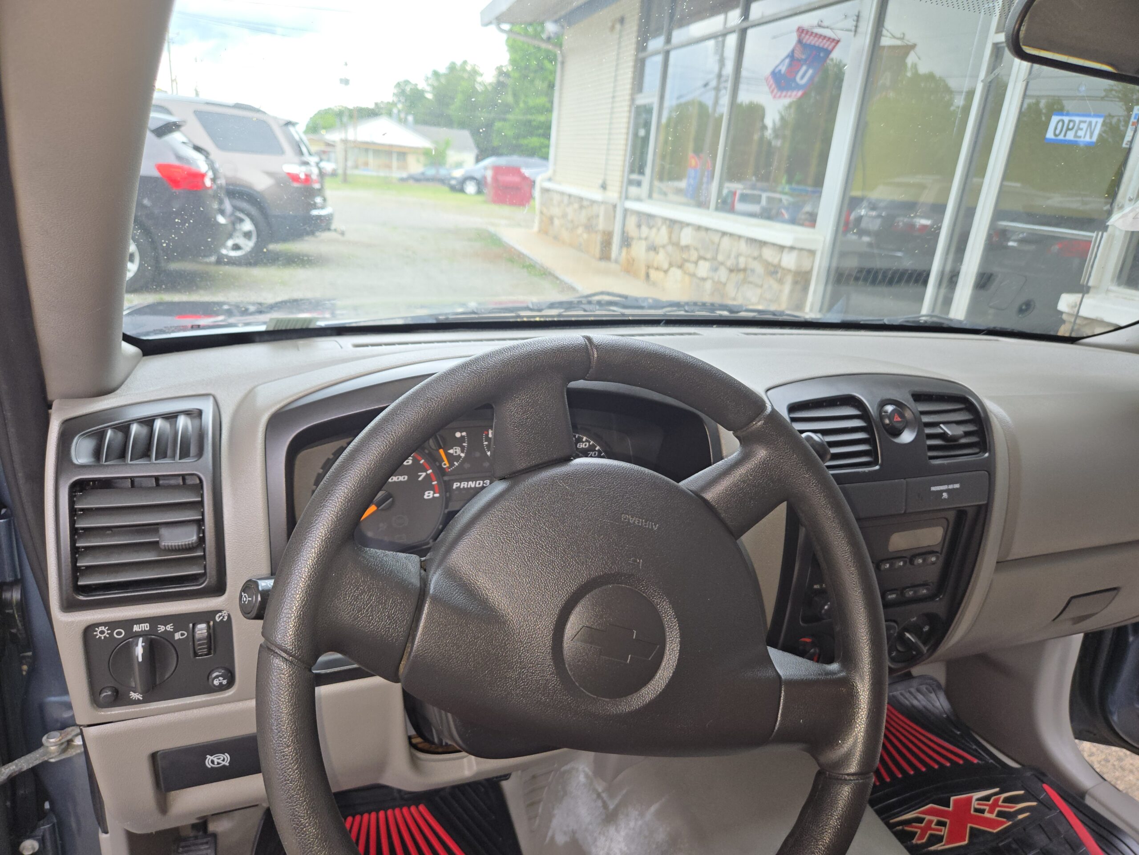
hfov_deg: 73.9
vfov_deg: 58.9
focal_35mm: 23
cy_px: 428
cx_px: 570
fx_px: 757
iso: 40
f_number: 1.8
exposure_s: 1/60
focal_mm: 5.4
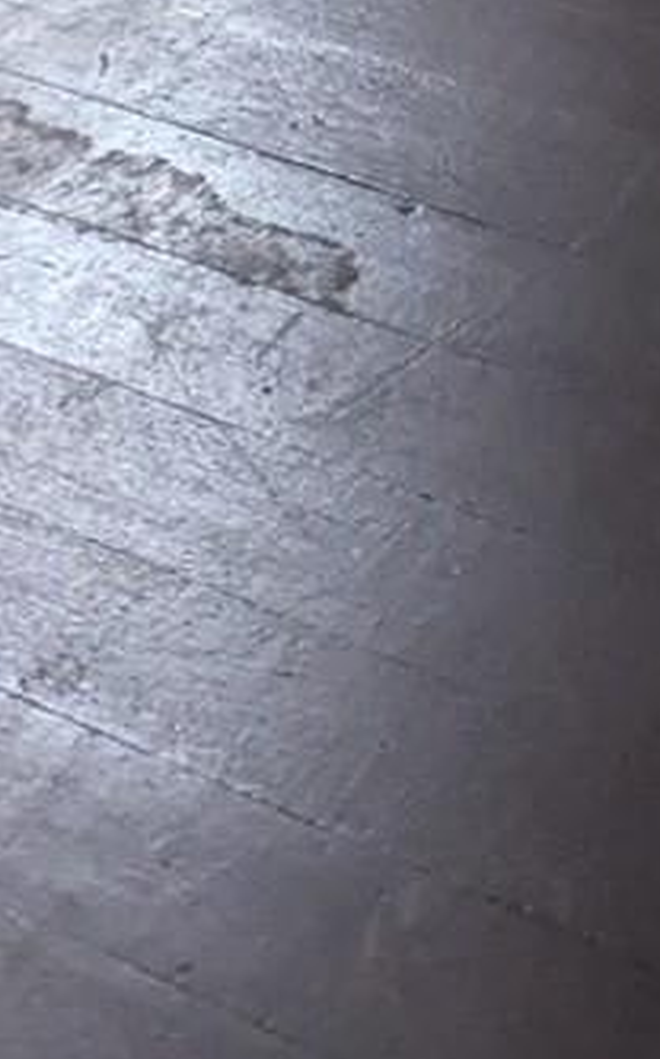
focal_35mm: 118
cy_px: -1289
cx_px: 1229
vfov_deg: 13.9
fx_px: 3402
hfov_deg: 10.4
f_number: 1.85
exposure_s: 1/237
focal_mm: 6.81
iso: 410
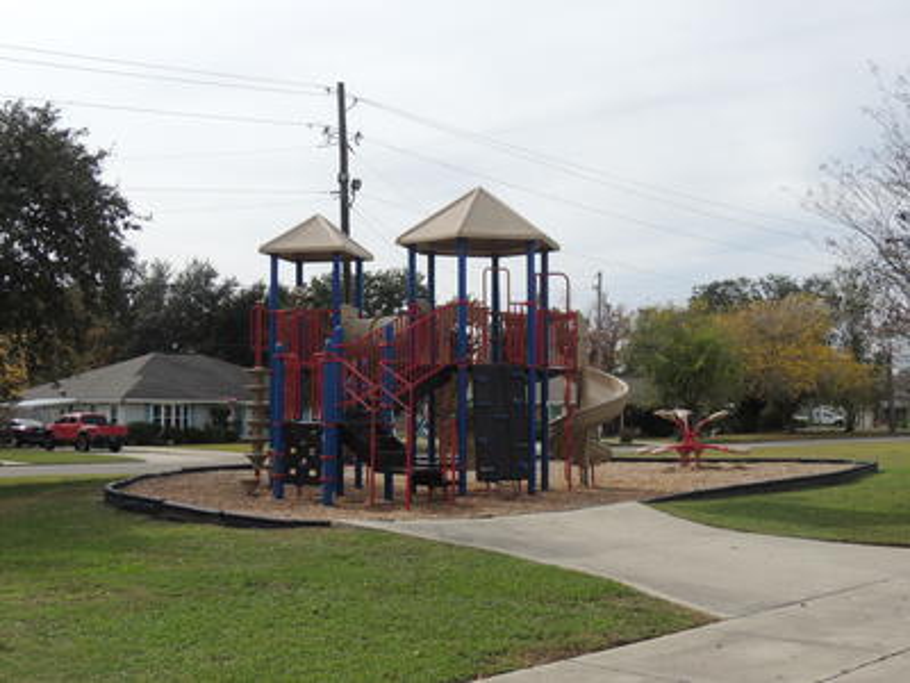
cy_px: 342
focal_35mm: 47
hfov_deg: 40.4
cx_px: 455
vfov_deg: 30.9
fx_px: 1236
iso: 100
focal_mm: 8.3
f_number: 3.5
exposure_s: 1/1000
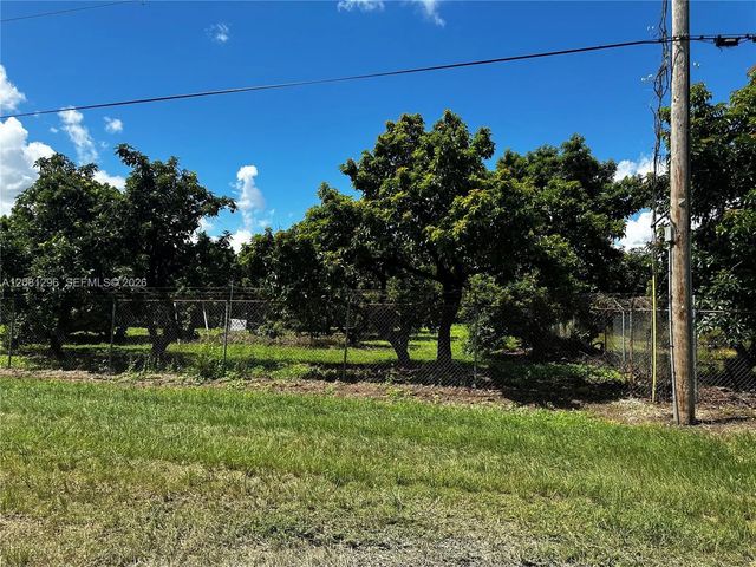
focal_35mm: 24
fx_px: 524
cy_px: 284
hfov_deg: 71.6
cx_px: 378
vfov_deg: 56.8
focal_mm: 6.86
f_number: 1.78
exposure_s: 1/3058
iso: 80
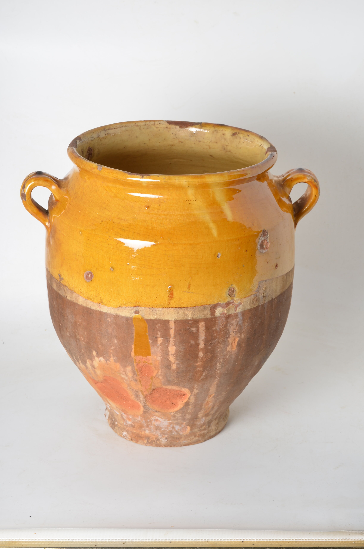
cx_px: 182
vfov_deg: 27.0
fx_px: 1143
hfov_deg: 18.1
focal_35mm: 75
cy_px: 274
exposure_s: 1/125
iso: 100
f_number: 11
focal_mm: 50
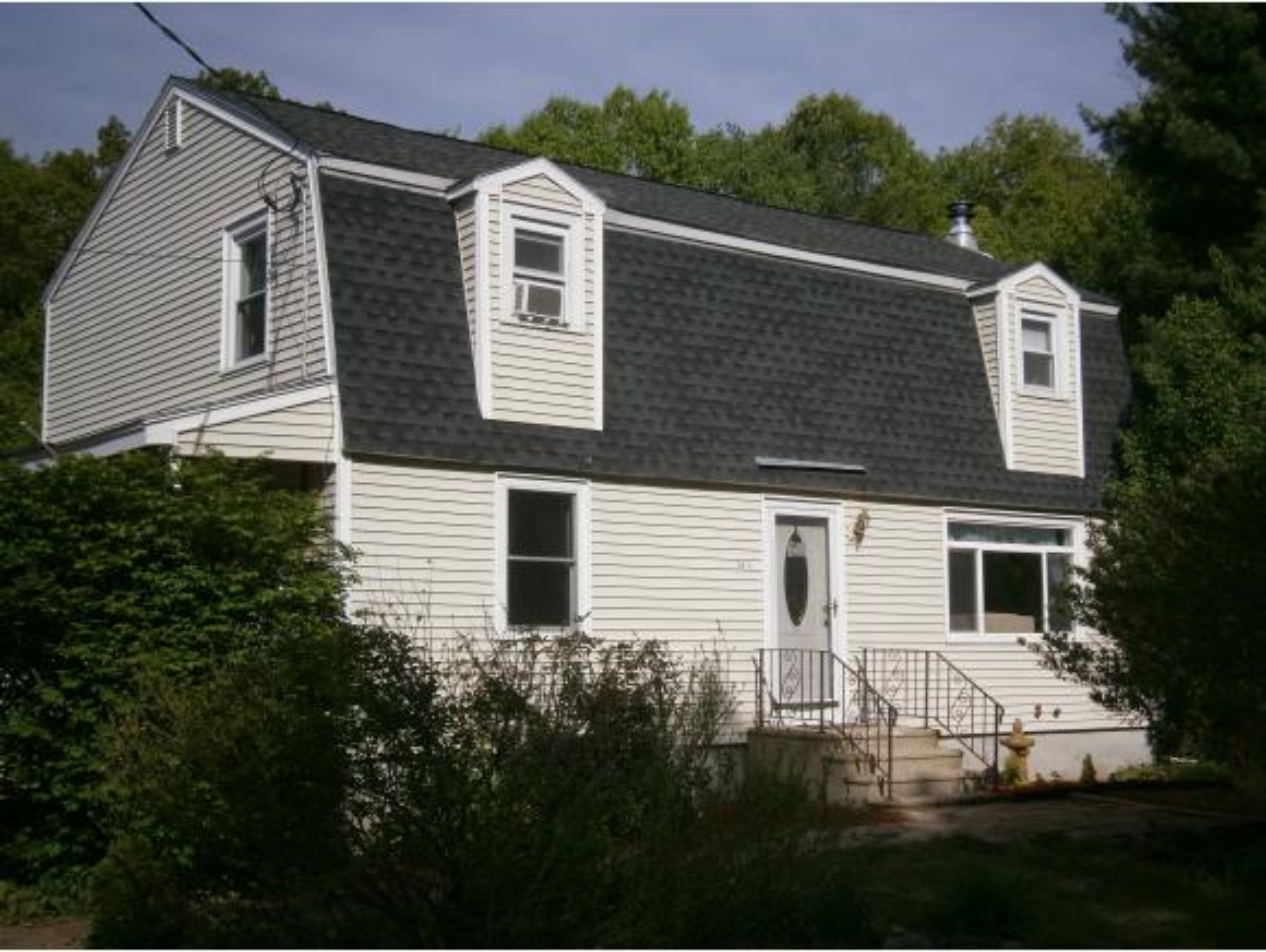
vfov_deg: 30.9
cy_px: 476
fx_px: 1720
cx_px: 633
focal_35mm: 47
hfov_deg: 40.4
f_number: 3.4
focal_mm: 8.3
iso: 80
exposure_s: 1/2000
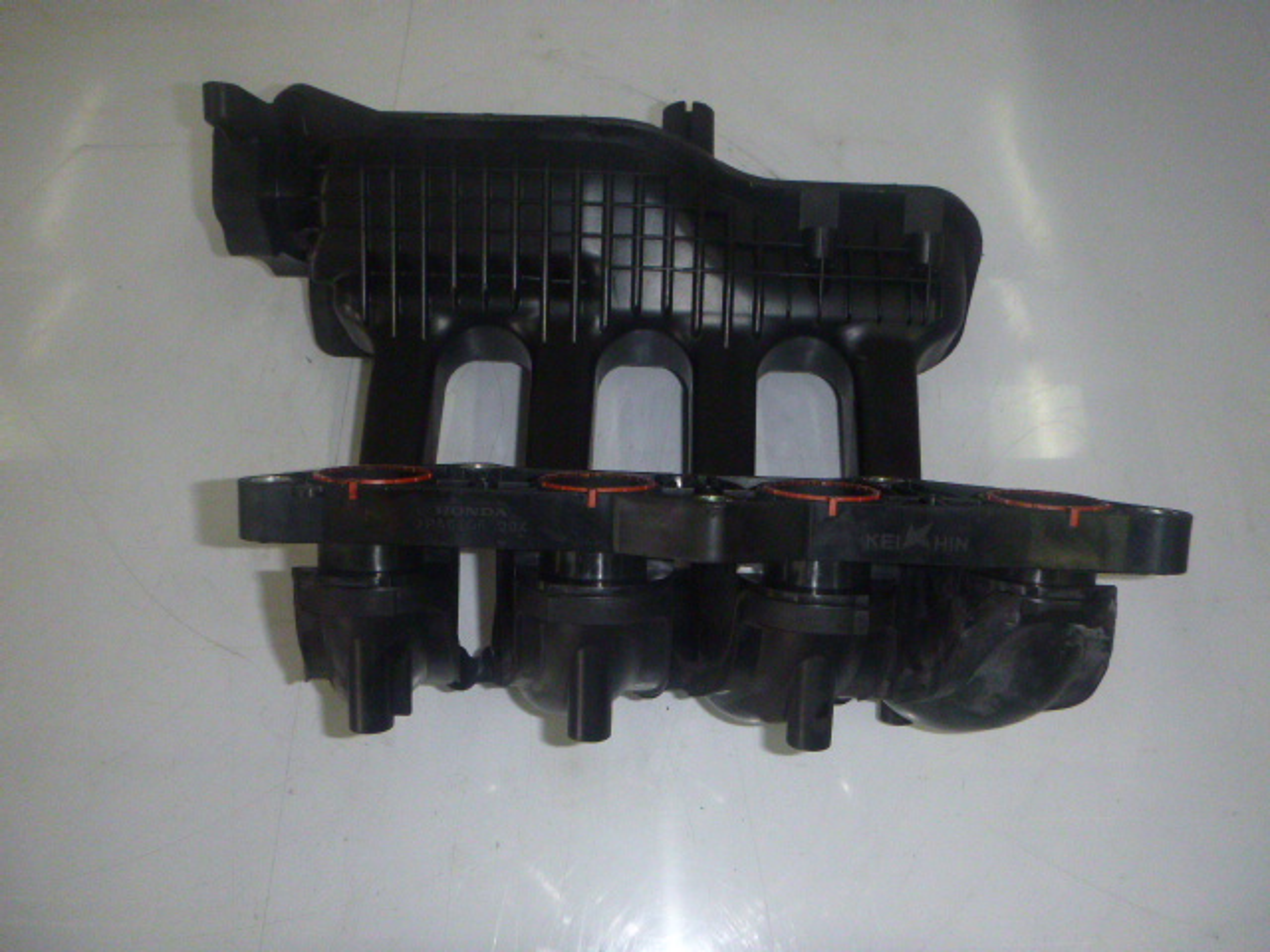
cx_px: 635
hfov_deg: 65.3
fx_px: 991
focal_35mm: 27
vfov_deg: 51.4
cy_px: 476
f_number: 4
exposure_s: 1/60
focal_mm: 4.8
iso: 400
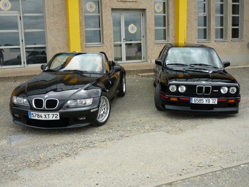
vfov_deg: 36.8
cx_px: 124
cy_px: 94
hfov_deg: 47.9
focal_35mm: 39
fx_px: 281
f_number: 2.8
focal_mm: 5.5
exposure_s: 1/800
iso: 100
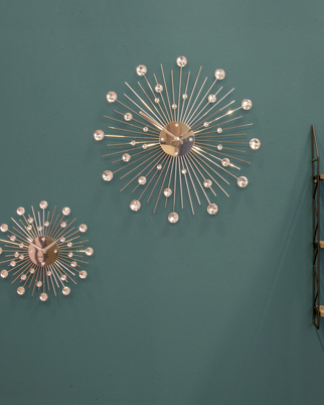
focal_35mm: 52
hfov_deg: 28.5
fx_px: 623
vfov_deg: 36.0
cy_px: 206
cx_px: 260
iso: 160
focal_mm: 24
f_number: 18
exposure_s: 2.5
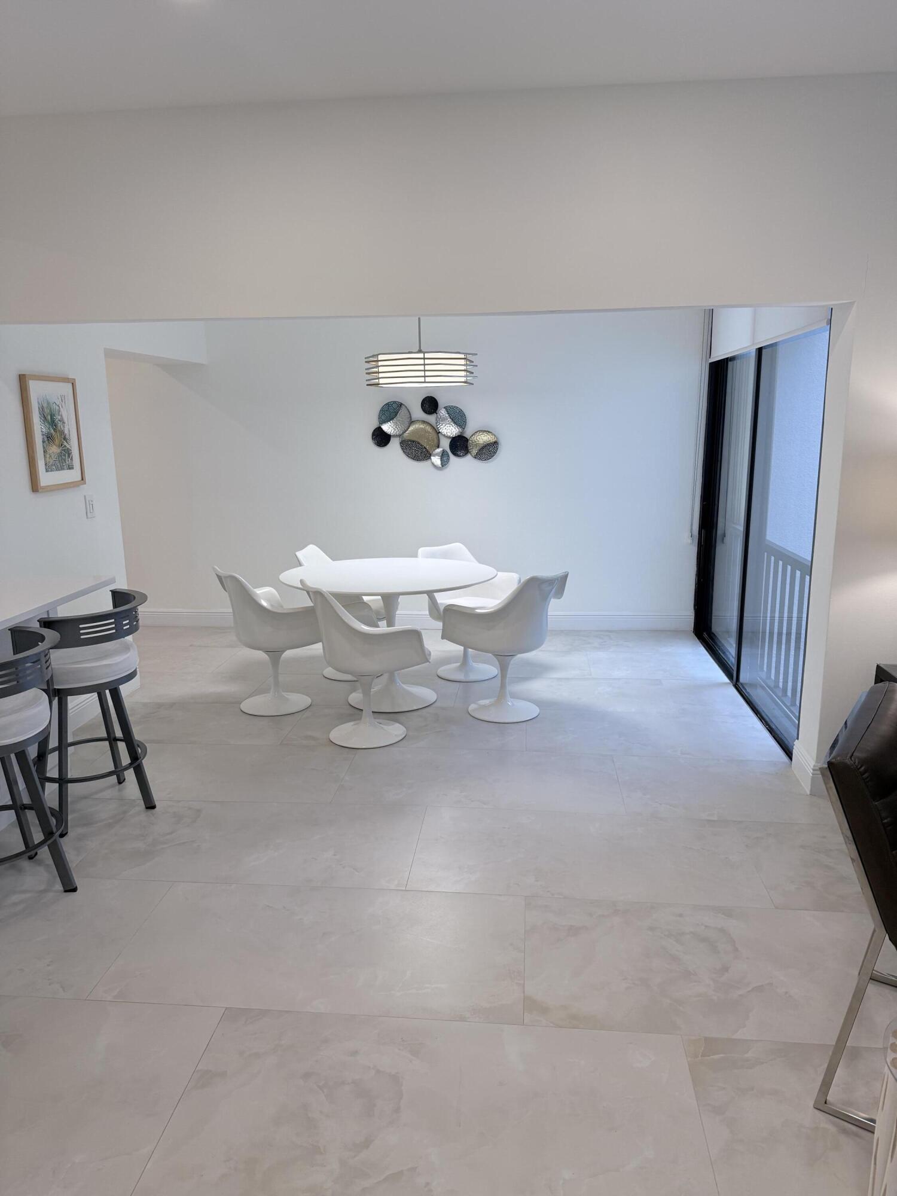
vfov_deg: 71.6
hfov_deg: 56.8
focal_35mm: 24
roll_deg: +1.0
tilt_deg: -11.9
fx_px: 829
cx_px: 448
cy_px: 598
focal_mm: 6.76
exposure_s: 1/178
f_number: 1.78
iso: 100
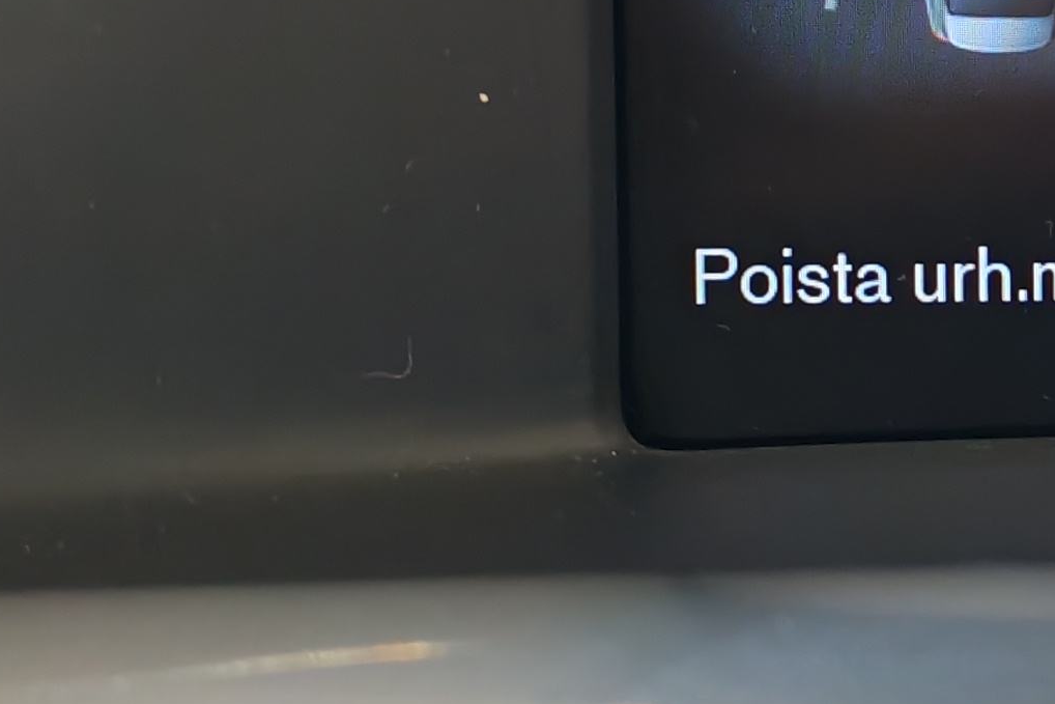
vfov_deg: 11.9
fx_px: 3312
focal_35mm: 113
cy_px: -80
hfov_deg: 16.5
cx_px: 1578
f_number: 1.9
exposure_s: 1/100
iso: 400
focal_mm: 6.12
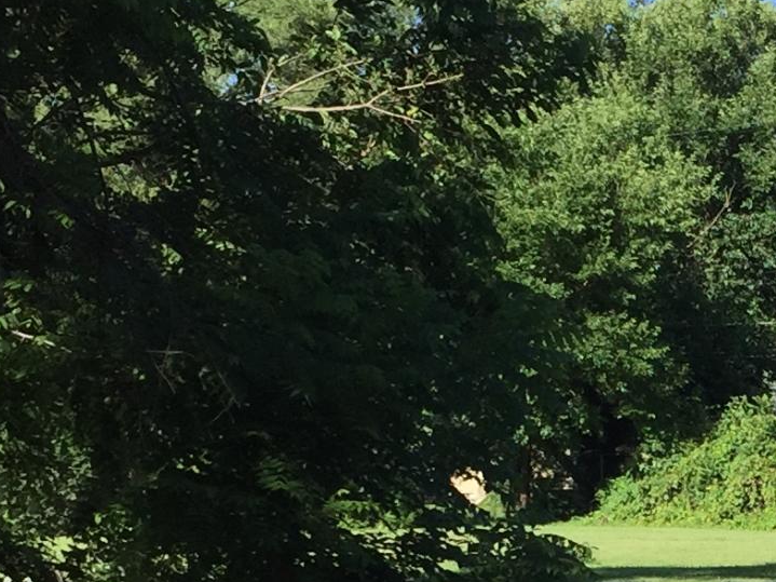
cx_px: 863
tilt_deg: -7.9
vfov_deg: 11.9
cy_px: 737
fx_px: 2712
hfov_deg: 15.8
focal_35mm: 121
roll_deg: -1.6
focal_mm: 4.15
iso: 32
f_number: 2.2
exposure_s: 1/1319
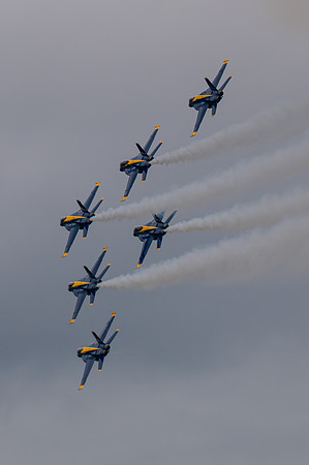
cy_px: 169
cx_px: 77
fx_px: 9493
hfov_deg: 1.9
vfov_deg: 2.8
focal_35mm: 736
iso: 640
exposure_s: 1/6400
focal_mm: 330
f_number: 6.3
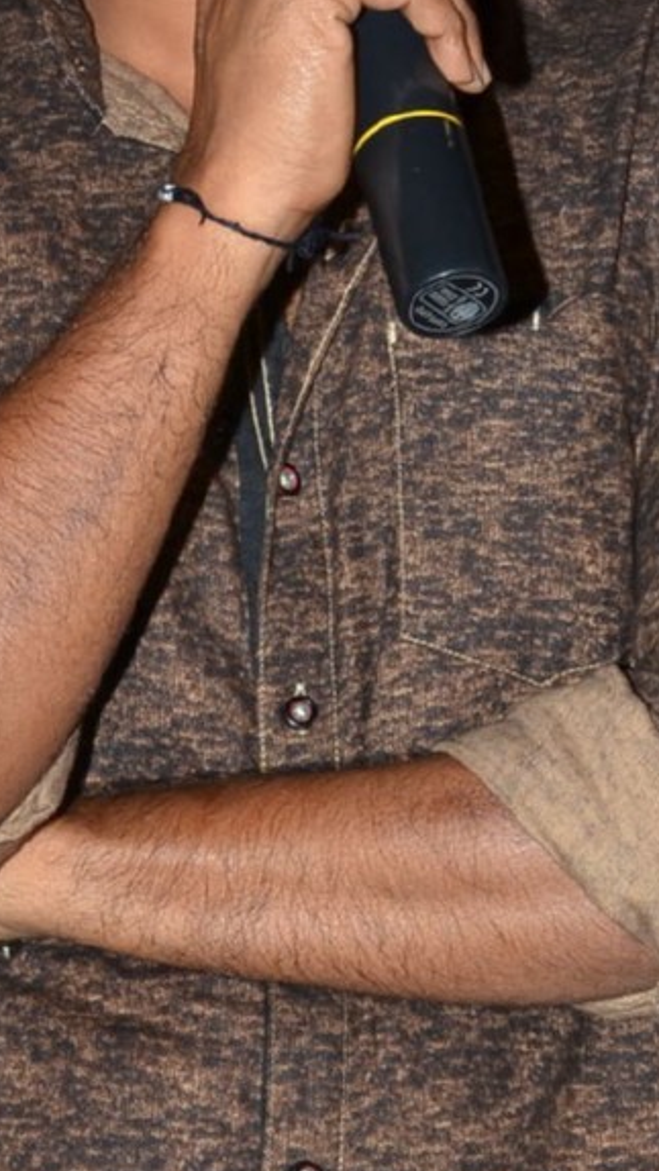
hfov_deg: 4.2
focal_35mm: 289
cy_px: 582
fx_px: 8975
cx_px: 222
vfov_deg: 7.5
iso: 400
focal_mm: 70
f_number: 7.1
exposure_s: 1/125
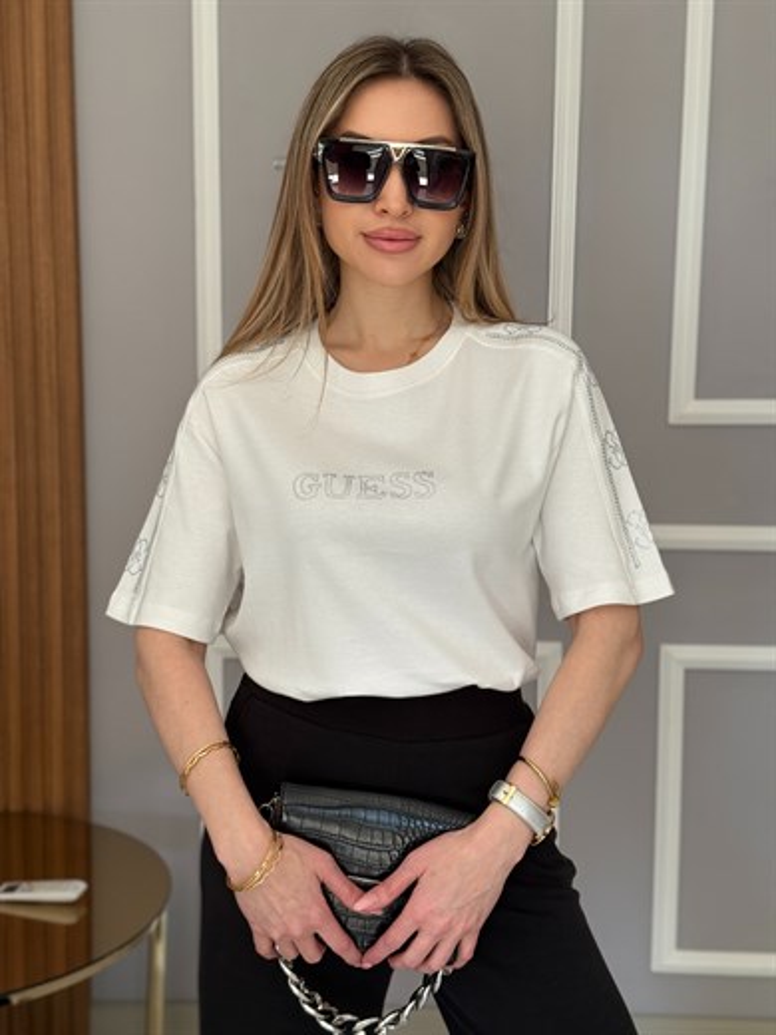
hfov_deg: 30.3
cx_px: 388
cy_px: 518
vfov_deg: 39.7
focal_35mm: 48
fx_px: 1435
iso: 100
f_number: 1.78
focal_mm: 6.76
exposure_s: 1/120
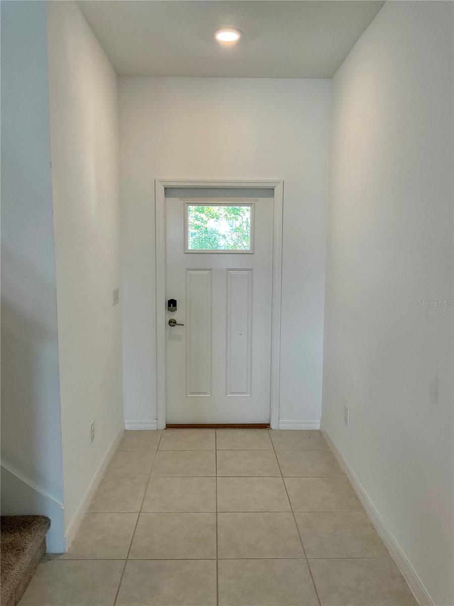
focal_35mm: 29
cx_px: 227
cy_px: 303
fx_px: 507
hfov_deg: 48.2
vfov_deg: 61.7
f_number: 1.8
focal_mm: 3
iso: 64
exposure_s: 1/120
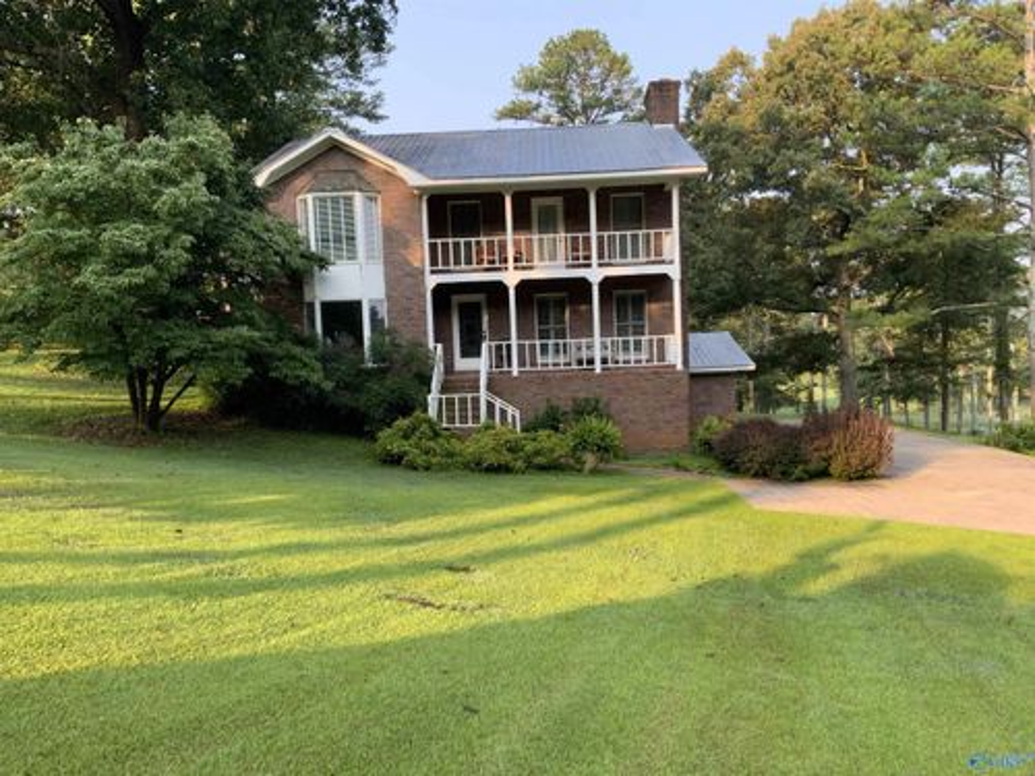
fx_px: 867
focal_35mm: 29
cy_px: 388
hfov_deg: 61.7
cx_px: 518
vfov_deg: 48.2
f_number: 1.8
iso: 16
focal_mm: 3
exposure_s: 1/201
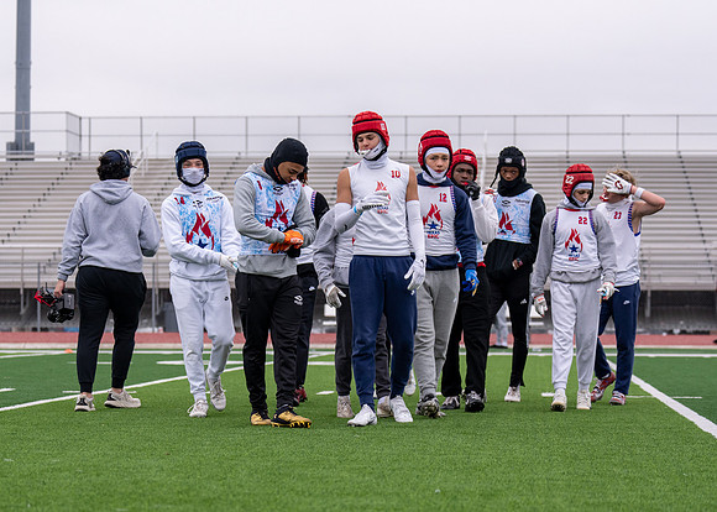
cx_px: 343
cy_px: 325
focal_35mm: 96
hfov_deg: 20.9
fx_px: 1945
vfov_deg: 15.0
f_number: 2.8
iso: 400
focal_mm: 70
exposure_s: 1/3200
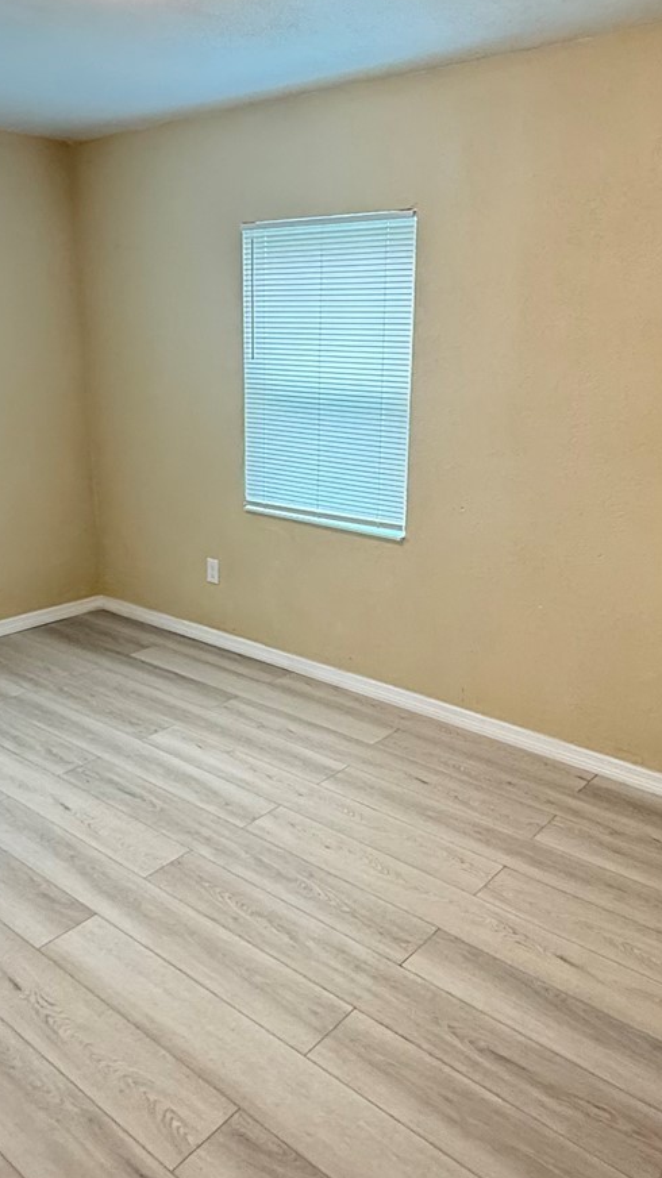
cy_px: 598
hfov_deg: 41.5
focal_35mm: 28
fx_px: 874
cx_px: 330
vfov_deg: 67.9
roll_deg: -0.2
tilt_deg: -15.7
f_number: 2.2
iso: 400
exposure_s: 1/68
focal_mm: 2.22
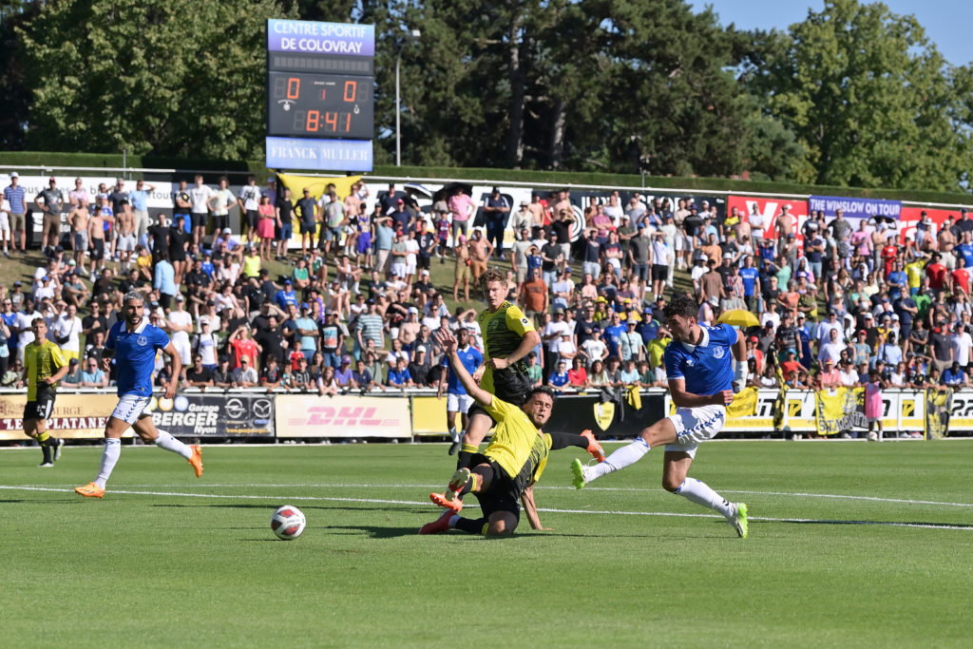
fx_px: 2973
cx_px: 486
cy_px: 324
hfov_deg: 18.6
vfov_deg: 12.5
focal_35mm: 110
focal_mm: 110
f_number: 4.5
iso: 400
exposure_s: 1/6400
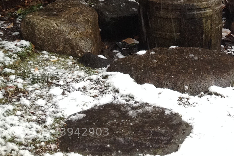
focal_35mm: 89
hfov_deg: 22.3
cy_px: -54
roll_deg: -0.4
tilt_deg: -8.5
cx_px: 208
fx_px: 579
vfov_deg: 14.6
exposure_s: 1/15
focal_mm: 4.28
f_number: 2.4
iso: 100
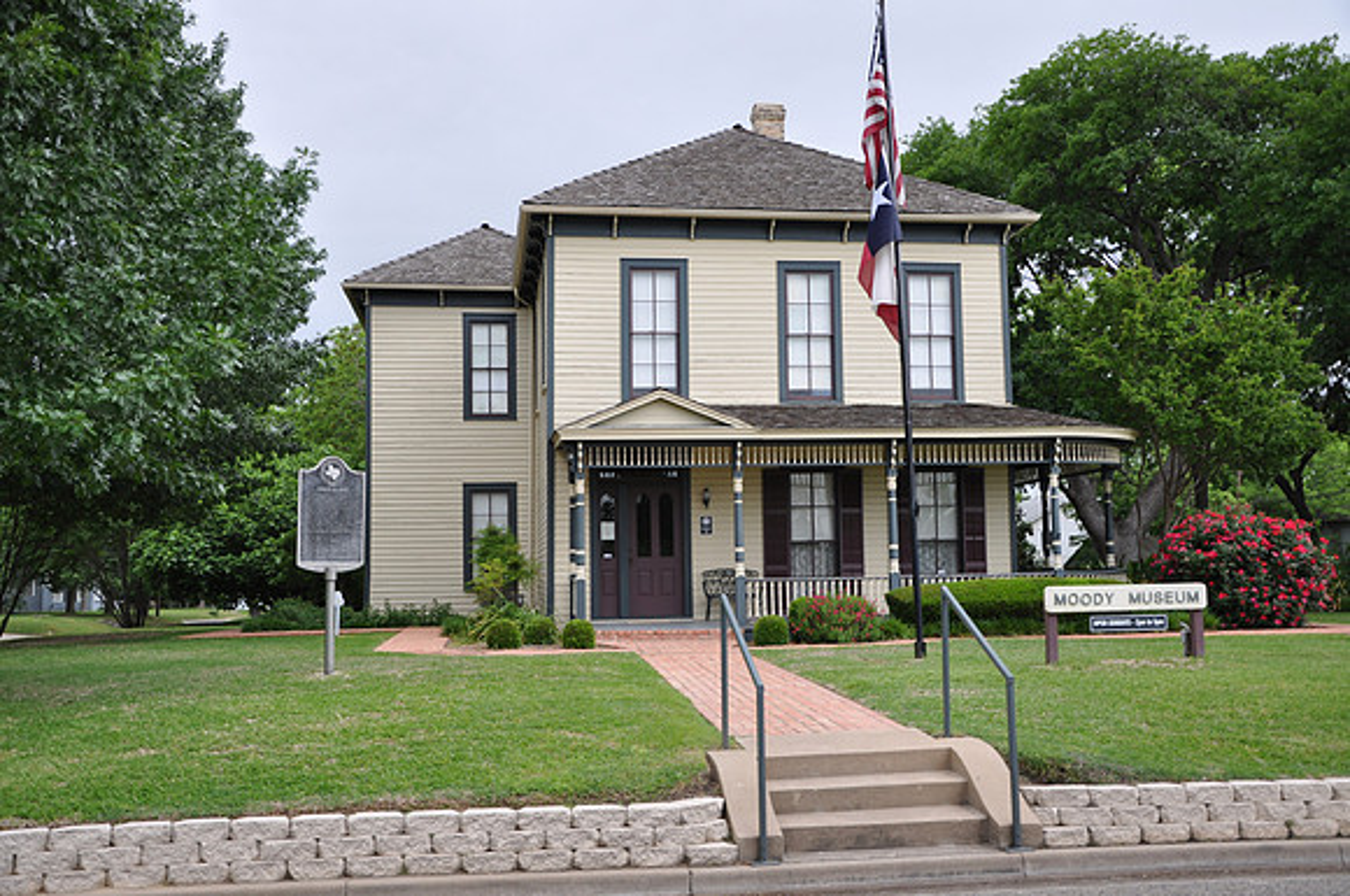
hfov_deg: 53.2
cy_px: 448
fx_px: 1348
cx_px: 675
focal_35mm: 36
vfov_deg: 36.8
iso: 200
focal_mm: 24
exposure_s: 1/30
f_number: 5.6
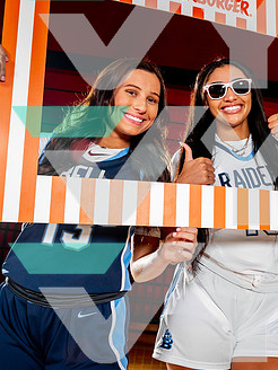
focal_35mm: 52
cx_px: 285
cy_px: 176
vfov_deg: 36.8
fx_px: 557
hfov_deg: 26.4
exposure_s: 1/125
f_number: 5.6
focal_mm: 29
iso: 100
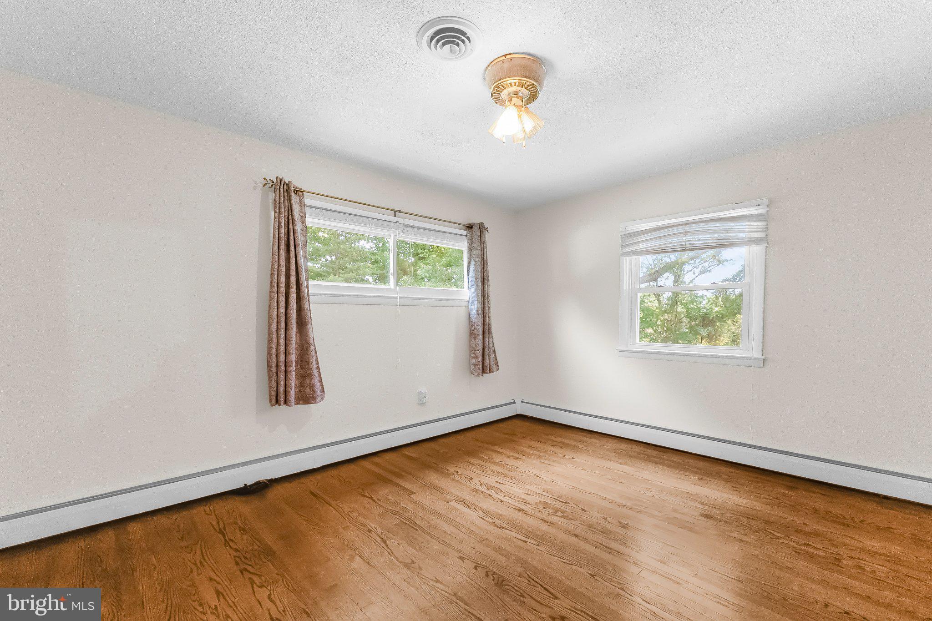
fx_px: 388
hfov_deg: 100.4
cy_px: 310
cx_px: 466
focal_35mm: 15
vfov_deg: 77.3
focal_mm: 10
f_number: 8
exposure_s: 1/30
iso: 1600
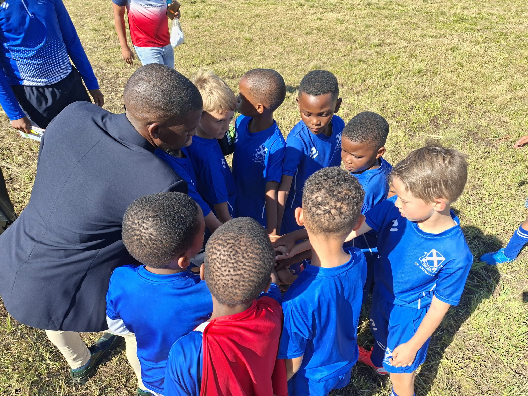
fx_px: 351
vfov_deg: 58.9
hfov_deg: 73.9
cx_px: 264
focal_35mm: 23
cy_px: 198
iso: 50
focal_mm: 5.54
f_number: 1.8
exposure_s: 1/1089
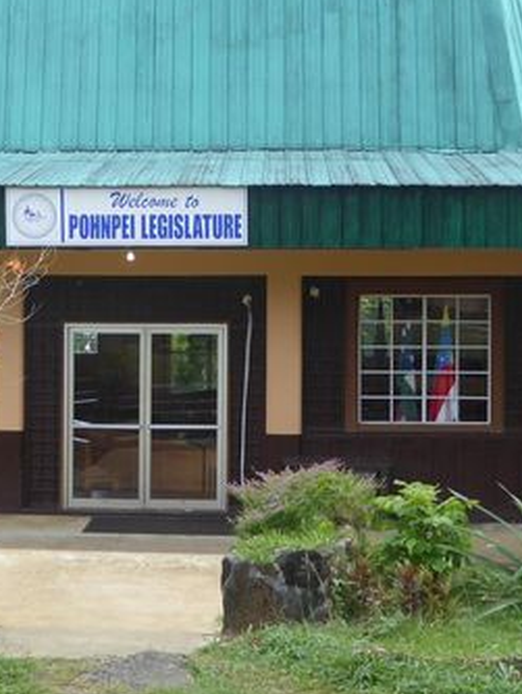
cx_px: 152
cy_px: 297
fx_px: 1586
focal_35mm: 79
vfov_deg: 24.7
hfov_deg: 18.6
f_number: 3.6
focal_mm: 5.8
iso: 80
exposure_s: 1/320
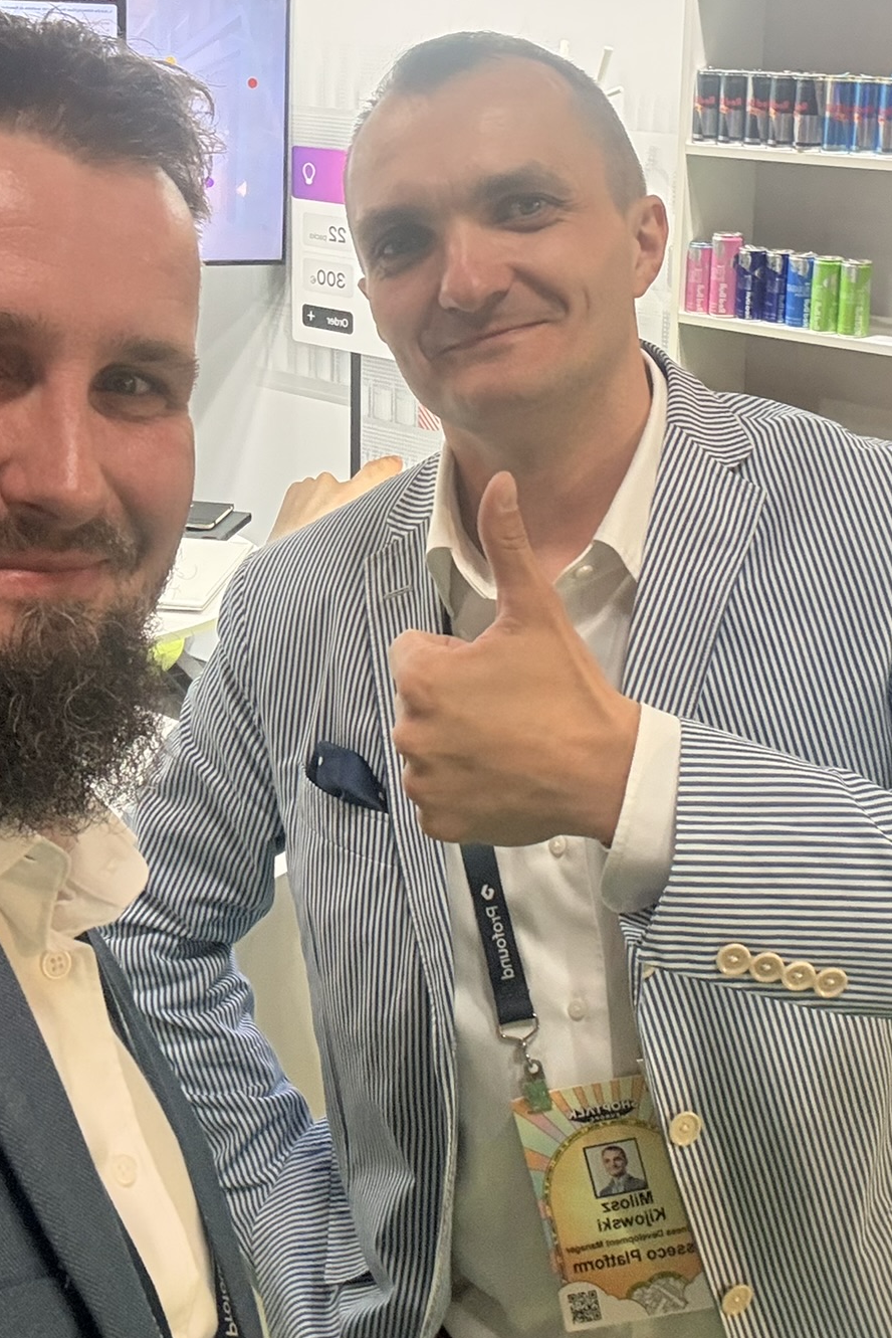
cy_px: 363
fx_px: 1783
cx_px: 444
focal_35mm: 48
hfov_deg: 28.1
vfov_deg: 40.2
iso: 200
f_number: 1.9
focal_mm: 2.69
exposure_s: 1/50
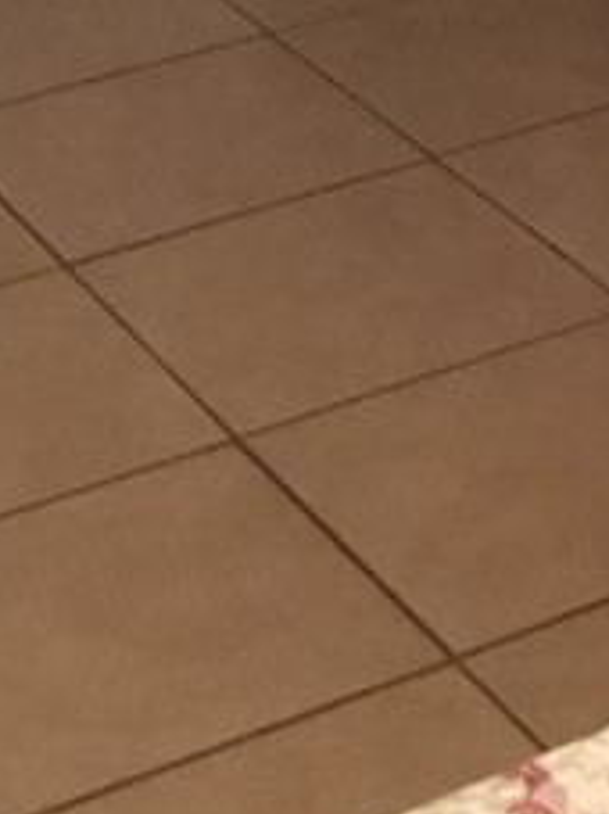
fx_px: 3287
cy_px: -864
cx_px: 648
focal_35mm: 140
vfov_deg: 12.3
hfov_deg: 10.5
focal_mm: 3.3
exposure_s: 1/30
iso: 400
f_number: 2.4
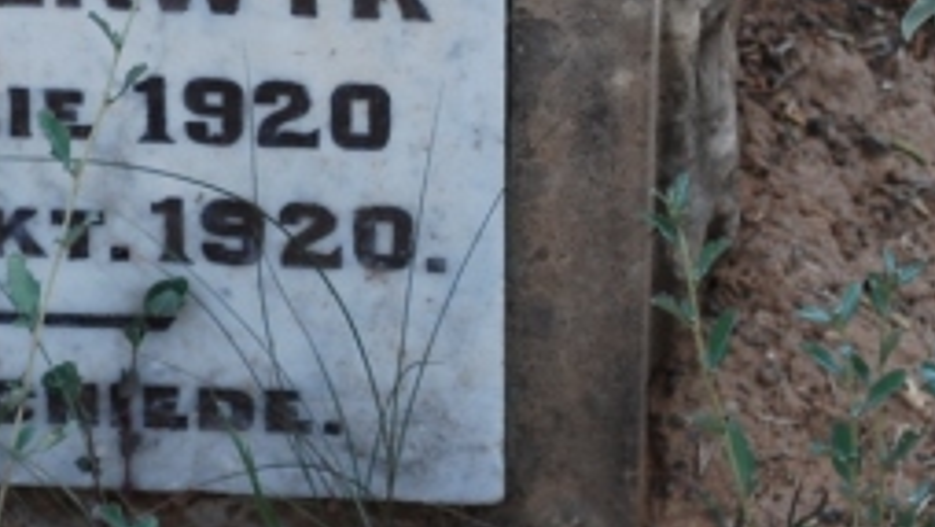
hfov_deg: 6.2
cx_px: -48
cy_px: -17
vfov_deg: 3.5
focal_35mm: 348
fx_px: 8632
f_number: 5.6
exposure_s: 1/125
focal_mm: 55
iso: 100
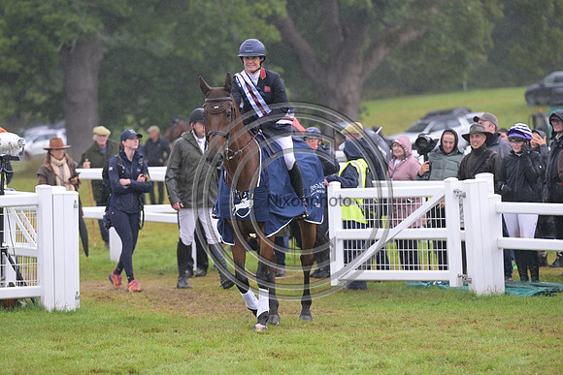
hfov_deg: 10.3
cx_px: 282
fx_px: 3128
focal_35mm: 200
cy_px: 188
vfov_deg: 6.9
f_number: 4.5
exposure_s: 1/1250
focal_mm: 200
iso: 1400
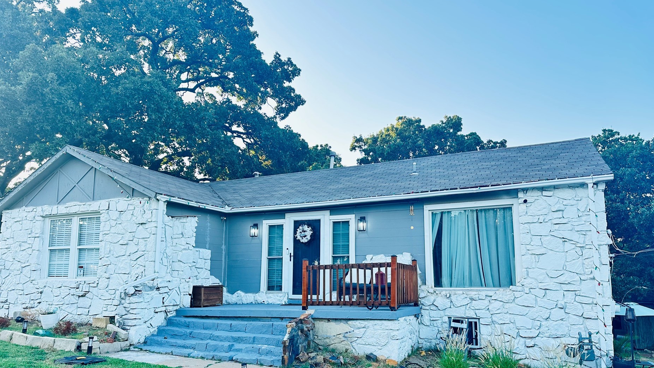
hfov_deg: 69.9
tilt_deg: +8.3
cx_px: 322
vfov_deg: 42.6
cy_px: 226
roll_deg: -0.4
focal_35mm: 27
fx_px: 468
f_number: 1.78
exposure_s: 1/275
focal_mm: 6.86
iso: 80
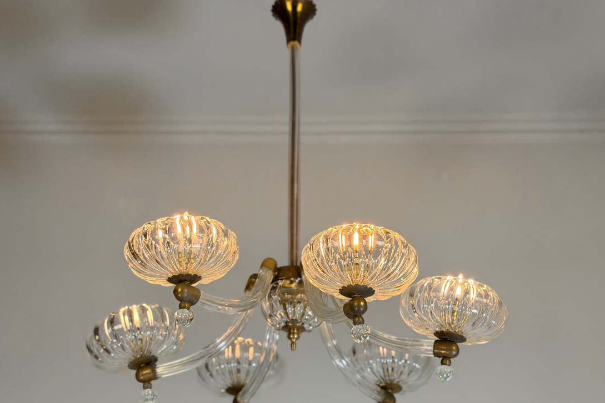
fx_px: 924
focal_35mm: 55
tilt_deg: +28.8
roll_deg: -0.1
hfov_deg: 36.2
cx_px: 287
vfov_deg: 24.6
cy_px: 240
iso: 100
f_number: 1.78
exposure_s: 1/100
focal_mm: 6.76
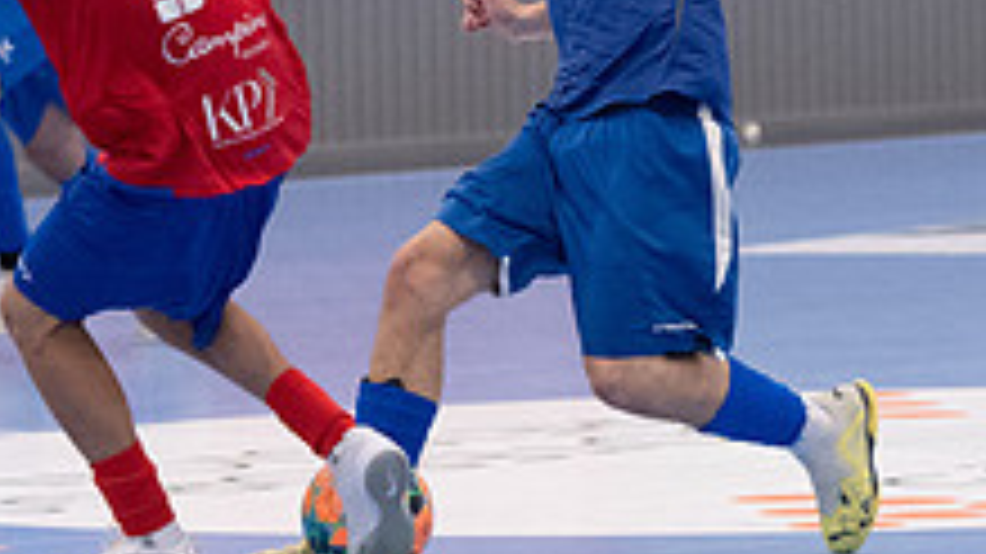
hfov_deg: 5.3
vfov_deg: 3.0
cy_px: 124
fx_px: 10559
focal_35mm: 404
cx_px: 675
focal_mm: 95
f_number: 3.2
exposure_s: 1/640
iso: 3600
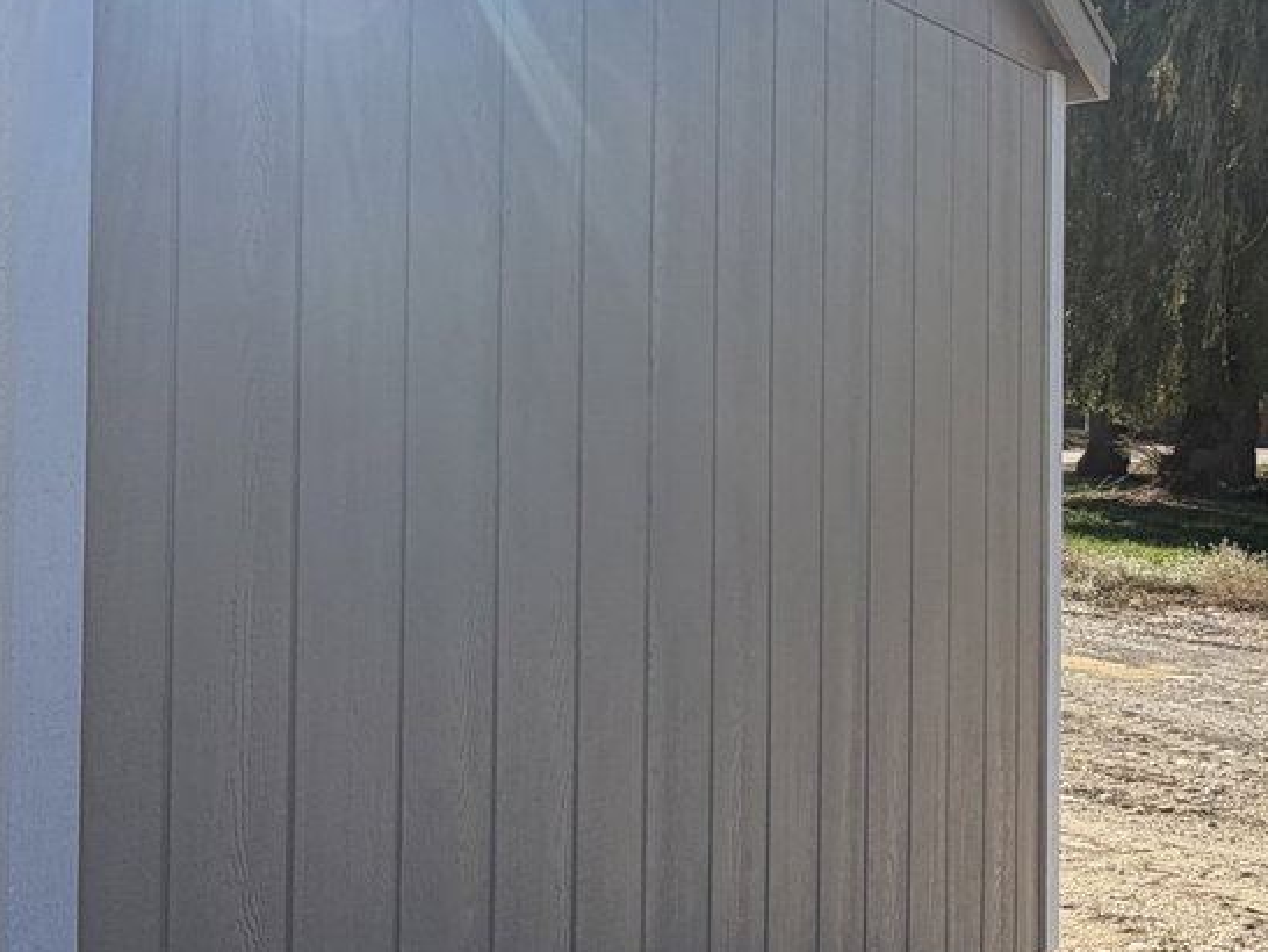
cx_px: 402
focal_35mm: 41
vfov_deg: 35.1
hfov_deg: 44.9
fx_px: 1503
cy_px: 399
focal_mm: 2.22
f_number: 2.2
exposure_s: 1/770
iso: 25
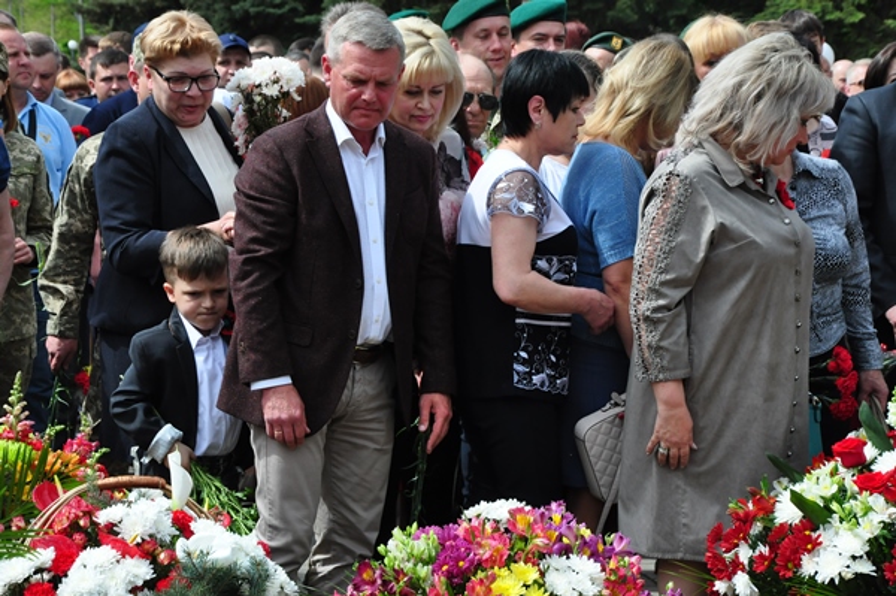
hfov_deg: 18.2
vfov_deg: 12.2
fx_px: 2798
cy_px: 298
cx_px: 448
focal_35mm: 112
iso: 800
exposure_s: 1/1000
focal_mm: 75
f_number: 10
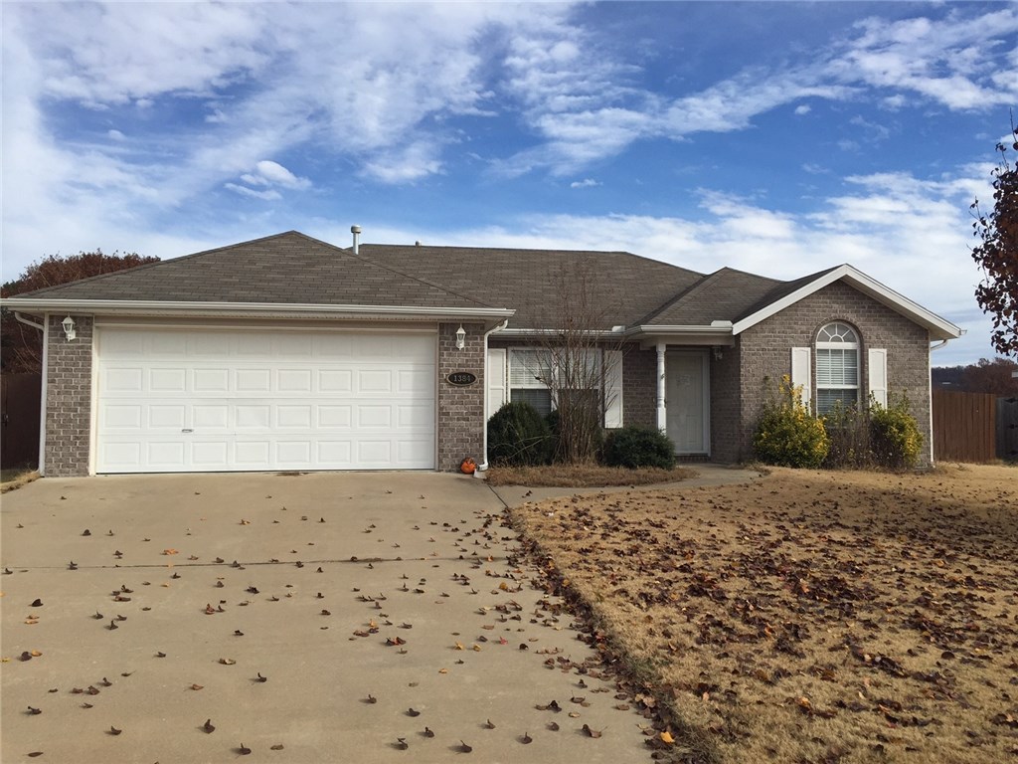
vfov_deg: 48.2
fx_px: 853
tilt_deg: +2.6
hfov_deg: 61.7
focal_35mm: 29
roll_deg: -1.6
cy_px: 382
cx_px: 509
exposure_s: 1/2326
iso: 32
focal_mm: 4.15
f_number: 2.2
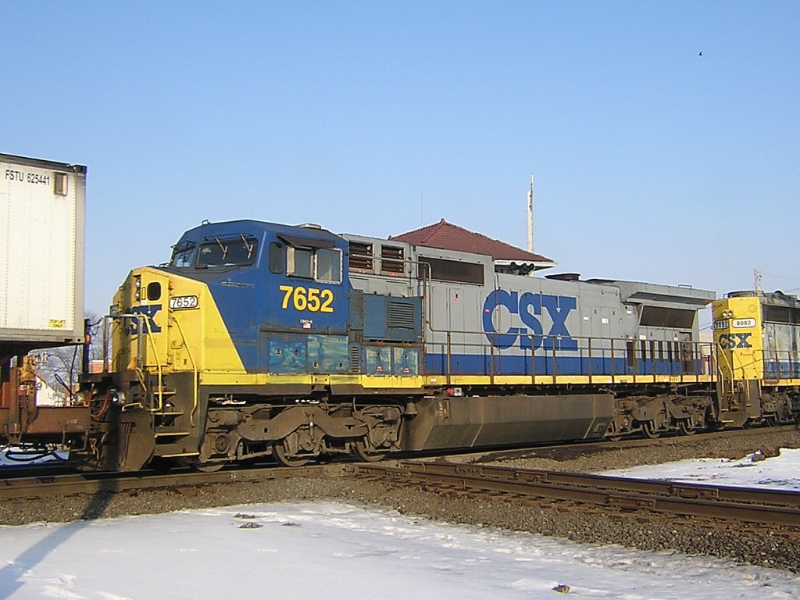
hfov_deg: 51.4
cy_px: 300
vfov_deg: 39.7
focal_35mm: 36
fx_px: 832
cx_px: 400
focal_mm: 4.7
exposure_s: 1/354
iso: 100
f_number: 5.2
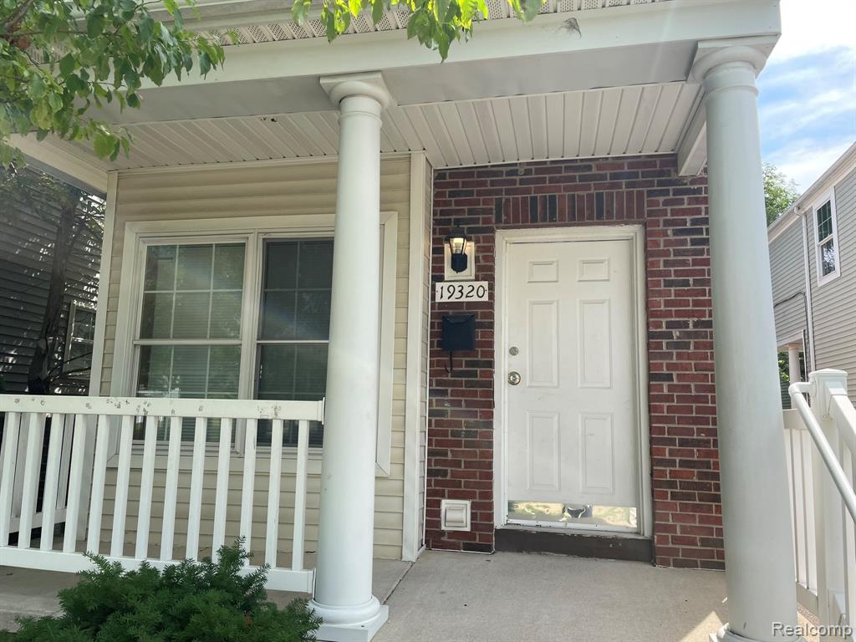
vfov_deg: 53.1
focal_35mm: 26
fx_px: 643
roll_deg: -1.6
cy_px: 321
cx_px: 428
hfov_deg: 67.3
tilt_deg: +8.5
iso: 32
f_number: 1.6
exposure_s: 1/1024
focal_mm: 4.2
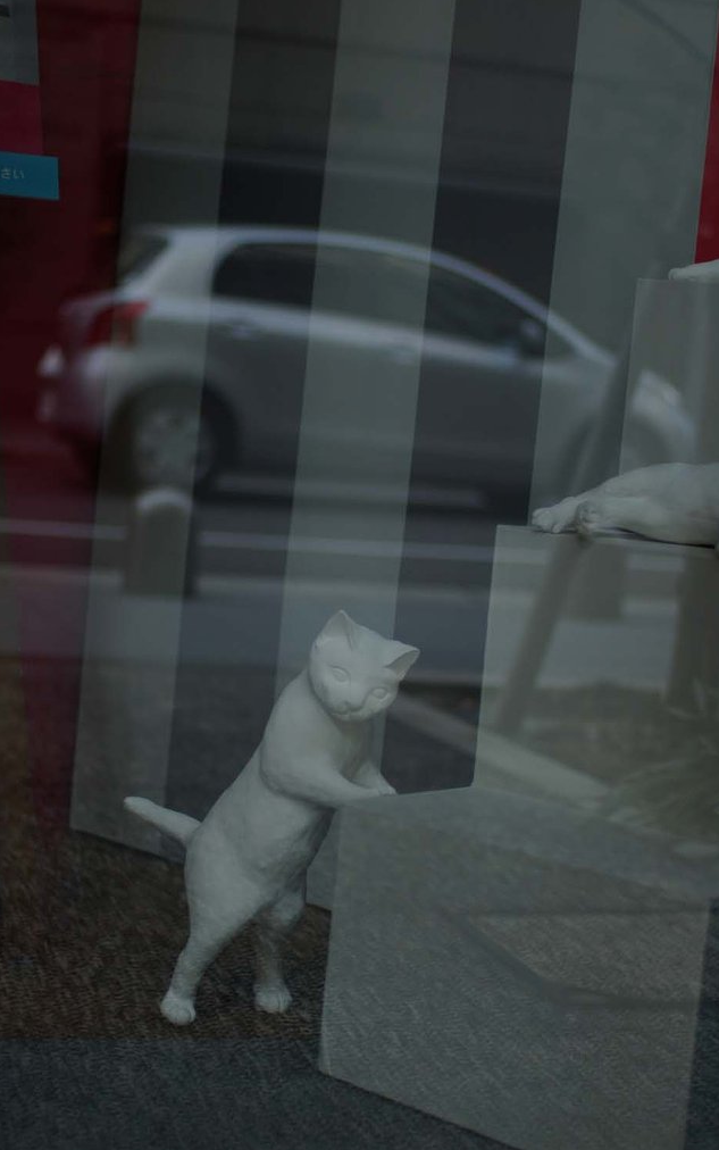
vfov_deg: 30.8
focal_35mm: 67
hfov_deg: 19.6
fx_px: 2084
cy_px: 578
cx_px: 348
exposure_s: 1/350
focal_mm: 43
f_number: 1.9
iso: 200
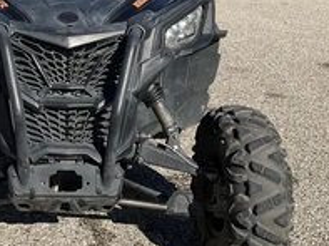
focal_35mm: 59
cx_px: 62
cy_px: 59
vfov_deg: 24.4
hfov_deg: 31.8
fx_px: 560
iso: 25
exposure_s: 1/1848
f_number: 1.8
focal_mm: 3
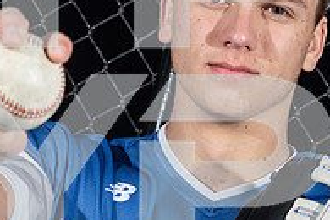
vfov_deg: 7.6
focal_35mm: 181
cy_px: 165
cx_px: 107
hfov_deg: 11.3
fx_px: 1659
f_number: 7.1
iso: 125
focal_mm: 61
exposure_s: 1/125
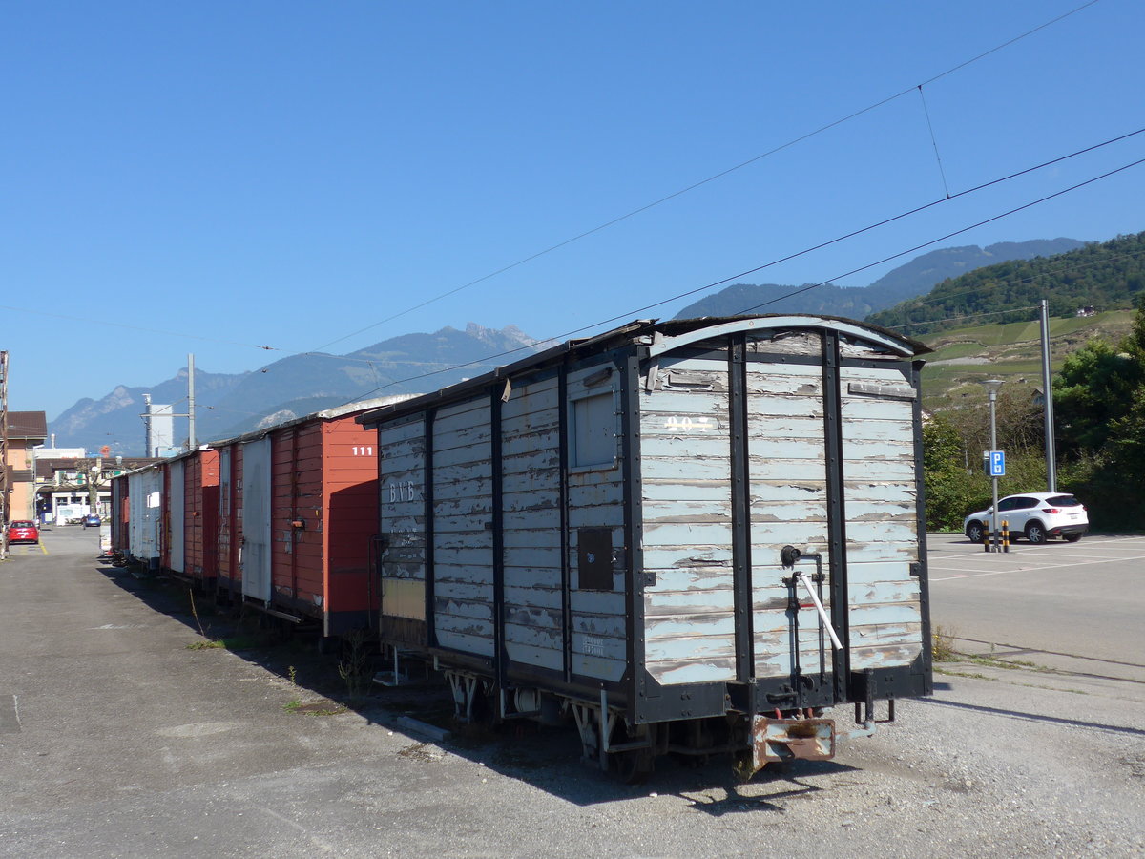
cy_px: 430
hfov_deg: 47.9
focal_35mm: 39
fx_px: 1290
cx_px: 572
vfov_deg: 36.8
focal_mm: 8
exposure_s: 1/1600
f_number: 2.8
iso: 80
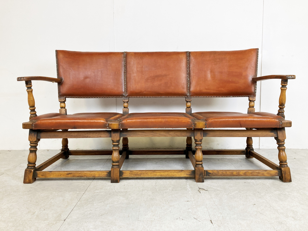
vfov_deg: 49.8
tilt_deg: -5.0
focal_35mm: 28
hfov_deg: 63.4
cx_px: 154
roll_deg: -2.1
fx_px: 249
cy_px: 116
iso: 80
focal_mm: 3.99
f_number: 1.8
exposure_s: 1/100
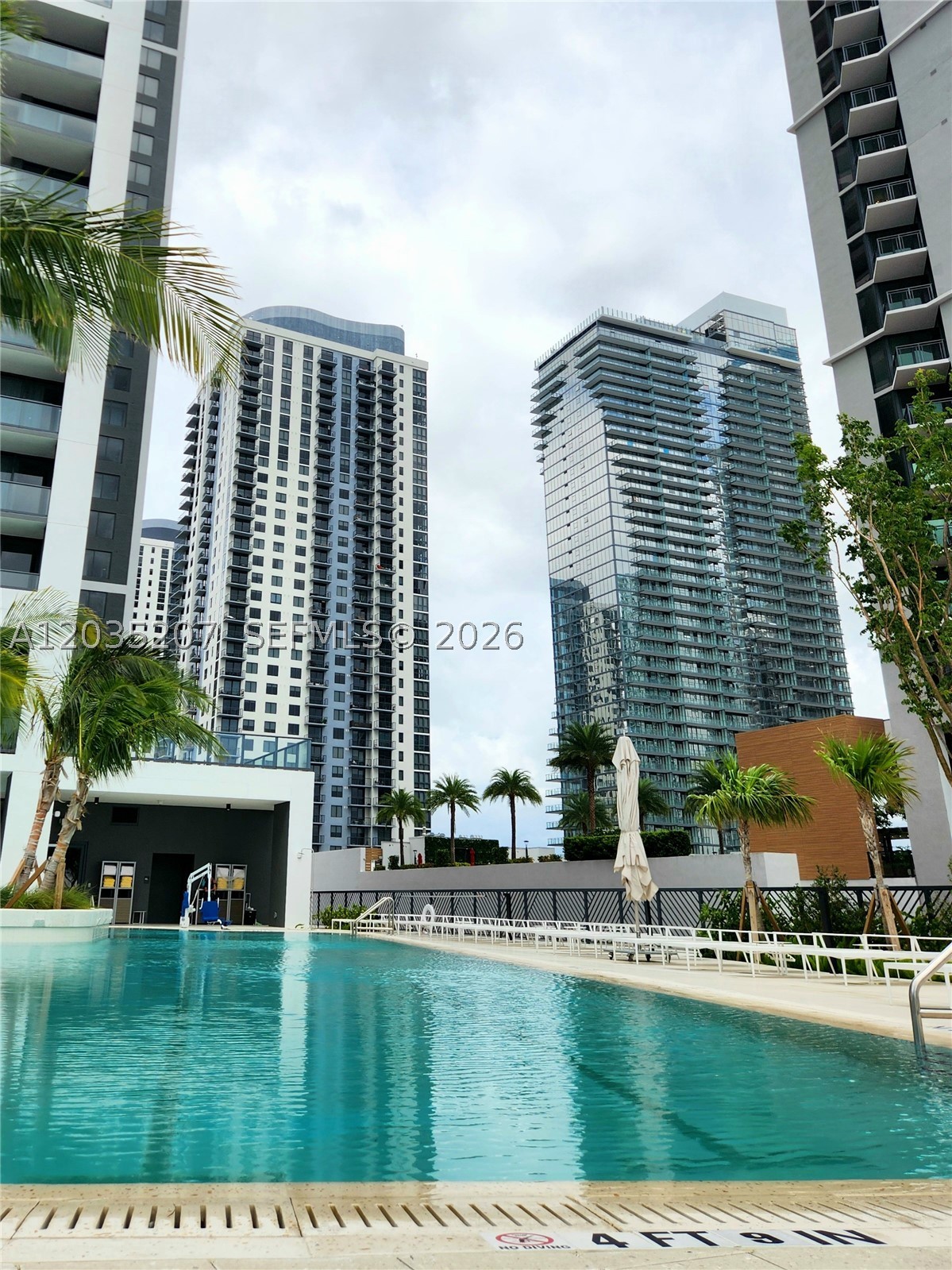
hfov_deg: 58.9
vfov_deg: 73.9
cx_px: 476
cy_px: 635
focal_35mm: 23
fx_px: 843
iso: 20
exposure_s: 1/3333
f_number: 1.8
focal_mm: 5.4
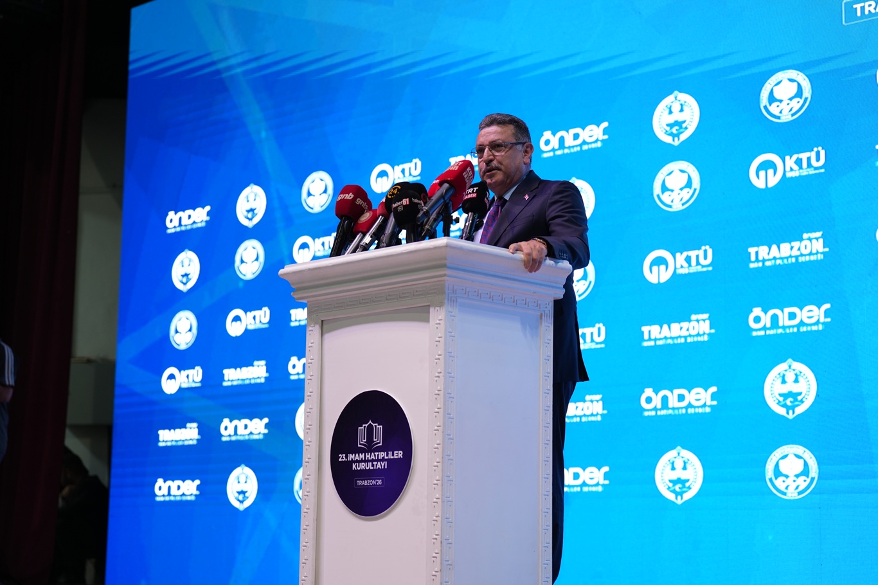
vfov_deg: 19.4
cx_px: 439
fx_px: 1707
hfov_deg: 28.8
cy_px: 292
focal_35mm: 70
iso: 640
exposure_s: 1/100
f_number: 2.8
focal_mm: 70
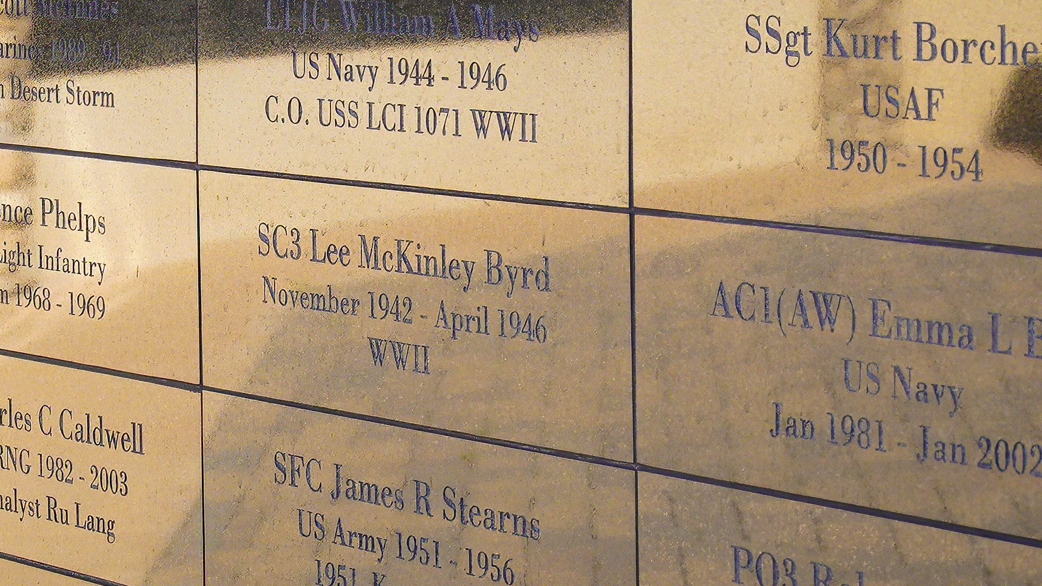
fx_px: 3537
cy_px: -147
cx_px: 701
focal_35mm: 128
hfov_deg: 16.7
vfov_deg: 9.3
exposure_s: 1/250
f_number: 8
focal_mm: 35
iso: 640
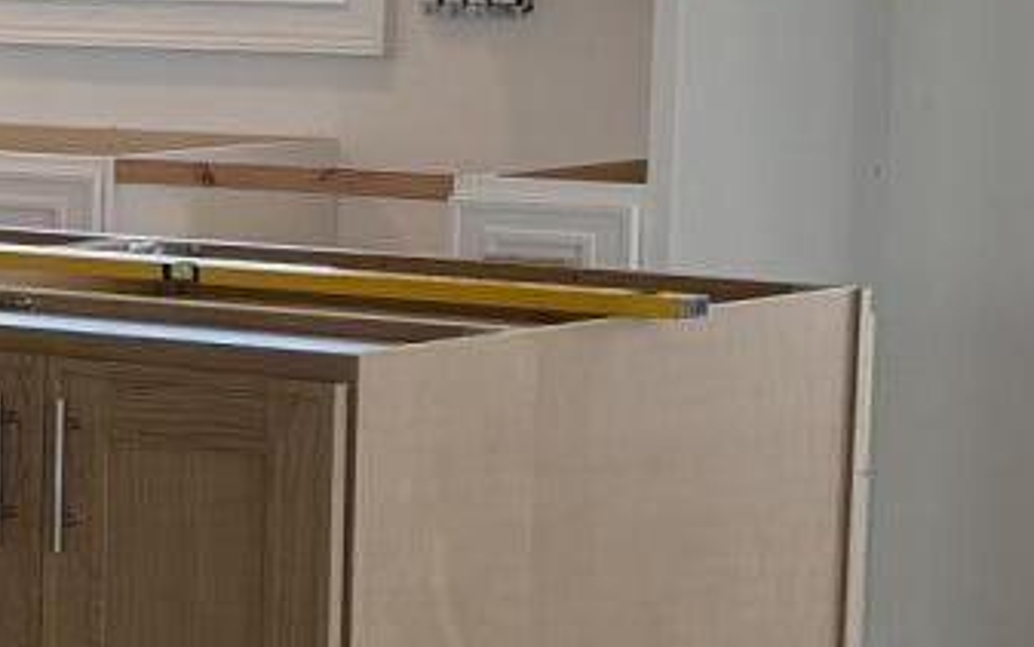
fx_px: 4257
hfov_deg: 12.6
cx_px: -822
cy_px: 429
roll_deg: -0.6
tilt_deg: -7.8
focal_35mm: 151
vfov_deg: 8.7
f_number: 1.78
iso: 80
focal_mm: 6.76
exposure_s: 1/180
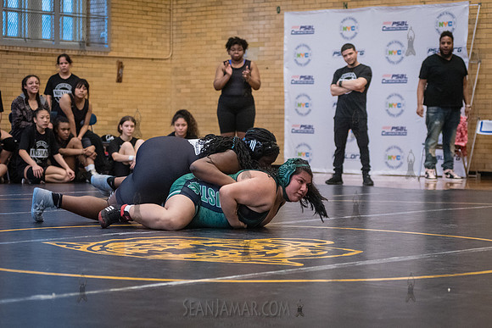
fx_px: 1319
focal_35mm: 96
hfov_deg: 21.1
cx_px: 232
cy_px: 197
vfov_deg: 14.2
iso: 6400
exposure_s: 1/250
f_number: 3.5
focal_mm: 80
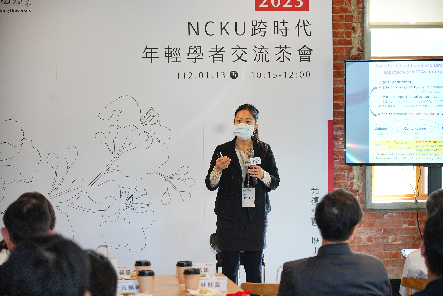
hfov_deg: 21.9
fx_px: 1144
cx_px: 222
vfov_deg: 14.7
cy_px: 148
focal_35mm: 93
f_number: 4
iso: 1600
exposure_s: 1/160
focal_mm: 93
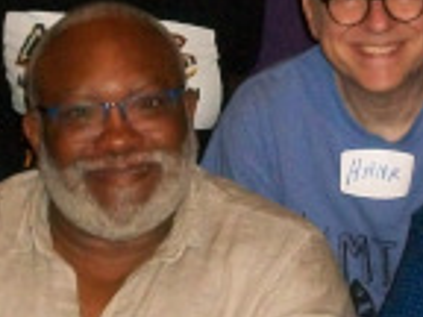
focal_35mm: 195
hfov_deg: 10.1
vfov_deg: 7.6
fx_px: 2383
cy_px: 97
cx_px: 326
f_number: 3.1
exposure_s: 1/60
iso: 320
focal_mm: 6.3
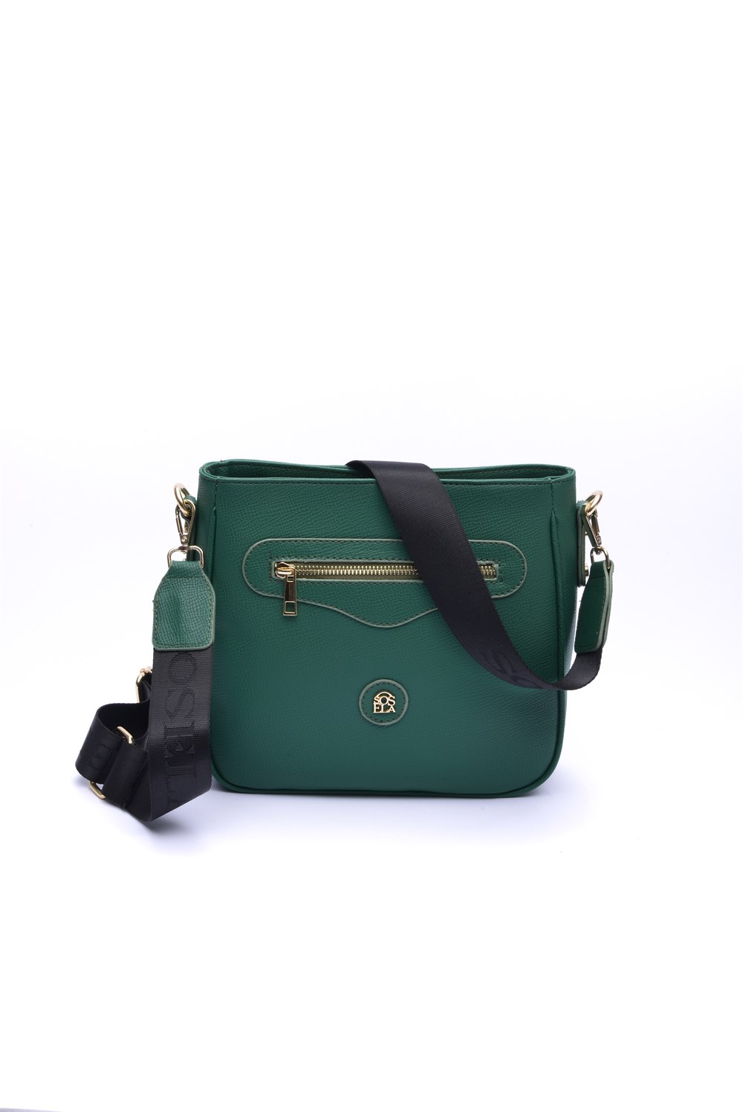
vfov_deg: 25.4
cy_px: 556
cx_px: 372
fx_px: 2474
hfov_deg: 17.1
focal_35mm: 80
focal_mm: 80
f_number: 20
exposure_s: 1/160
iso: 100
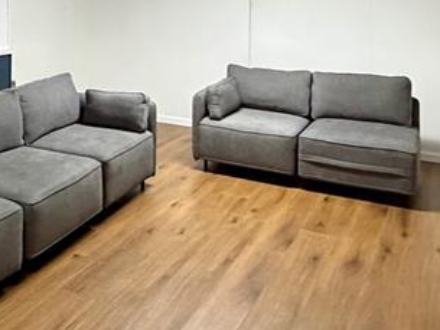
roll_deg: -1.3
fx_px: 598
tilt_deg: +0.7
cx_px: 98
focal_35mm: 47
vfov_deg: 28.4
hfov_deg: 39.1
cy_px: -23
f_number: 2.2
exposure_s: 1/60
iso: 640
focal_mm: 2.22
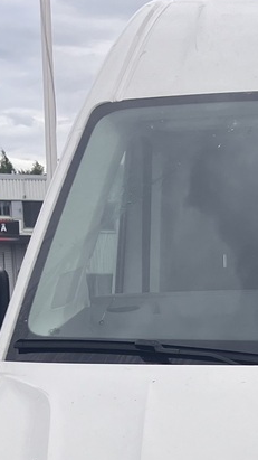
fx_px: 1302
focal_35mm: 107
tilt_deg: -9.0
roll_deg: +1.0
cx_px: 467
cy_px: 541
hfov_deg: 10.6
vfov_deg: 19.0
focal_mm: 3.99
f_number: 1.8
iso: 32
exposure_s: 1/2315
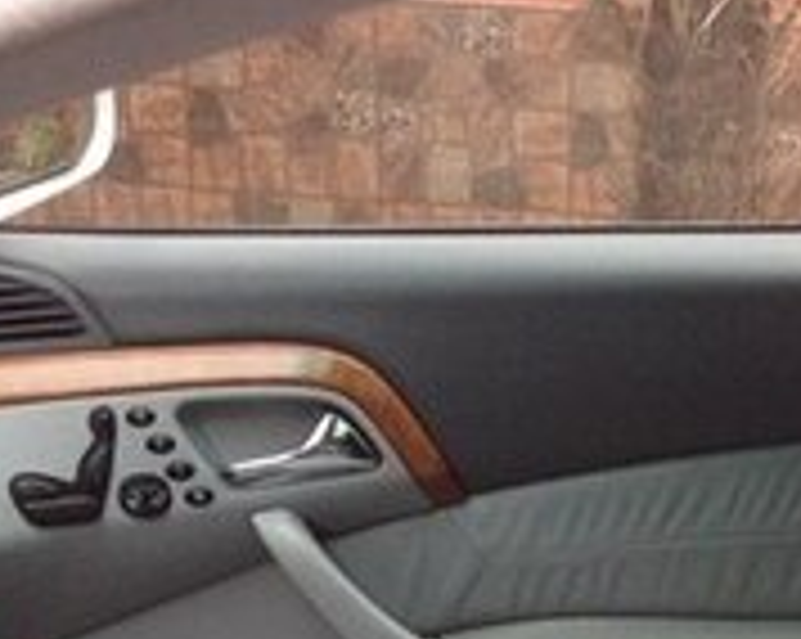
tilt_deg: -30.3
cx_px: 742
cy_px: 1064
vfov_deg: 11.4
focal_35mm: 127
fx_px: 3007
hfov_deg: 15.0
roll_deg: -3.5
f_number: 2.4
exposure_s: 1/120
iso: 80
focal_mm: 4.28
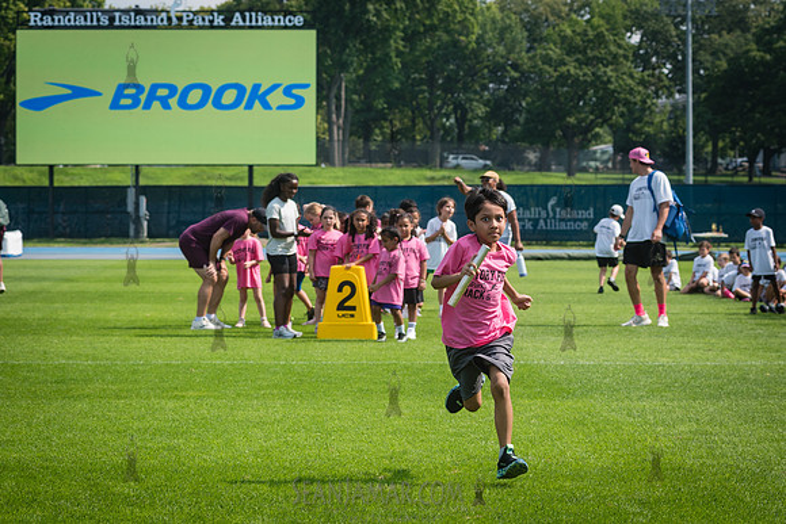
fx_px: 2788
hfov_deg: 16.0
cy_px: 343
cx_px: 463
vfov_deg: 10.7
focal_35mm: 128
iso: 160
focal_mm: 92
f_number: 5.6
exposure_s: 1/640
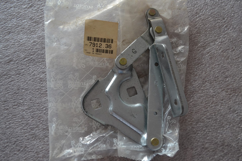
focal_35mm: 39
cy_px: 80
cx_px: 121
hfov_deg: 49.6
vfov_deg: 34.2
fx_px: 262
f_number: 4.2
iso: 800
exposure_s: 1/60
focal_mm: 26
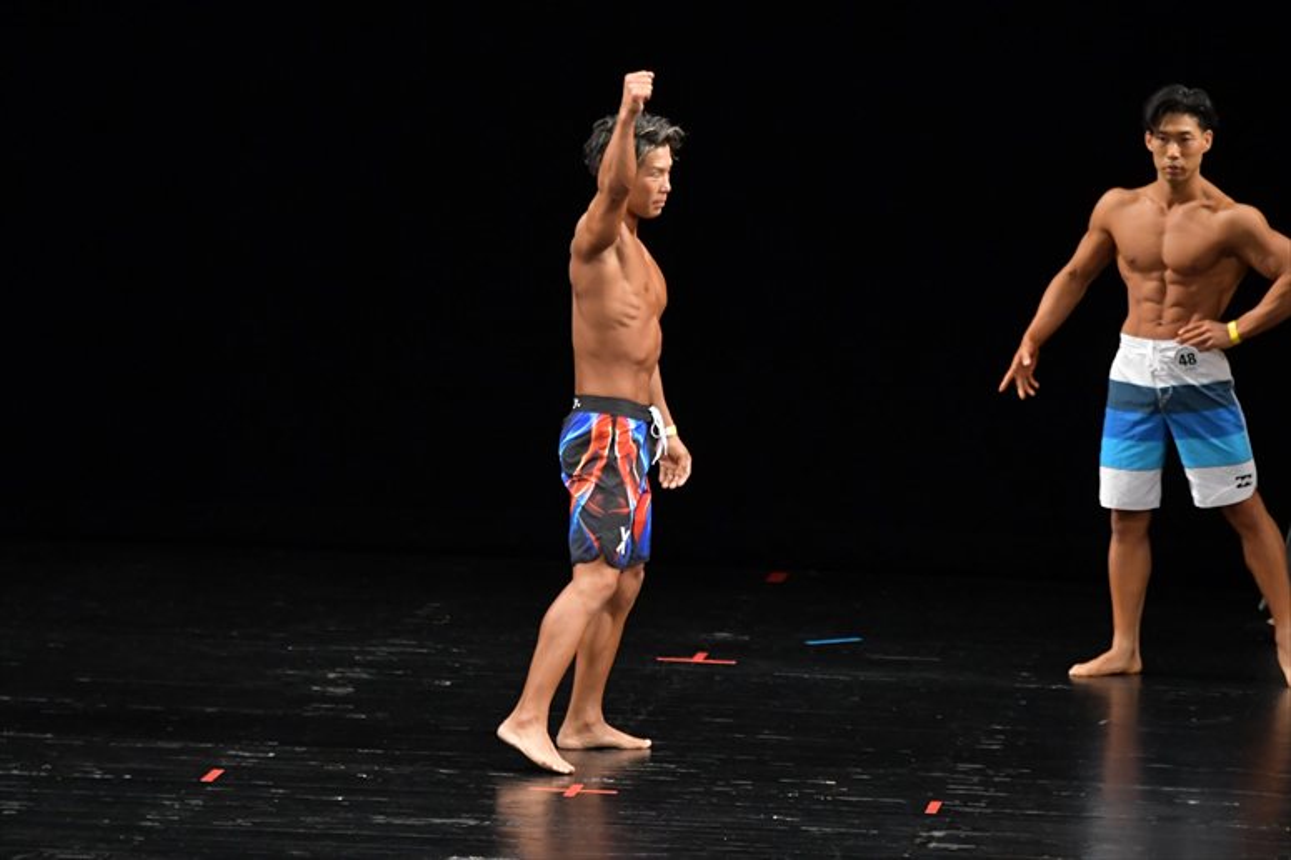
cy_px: 430
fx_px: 9678
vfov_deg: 5.1
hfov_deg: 7.6
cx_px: 646
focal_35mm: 270
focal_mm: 180
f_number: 5.6
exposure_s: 1/400
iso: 3200
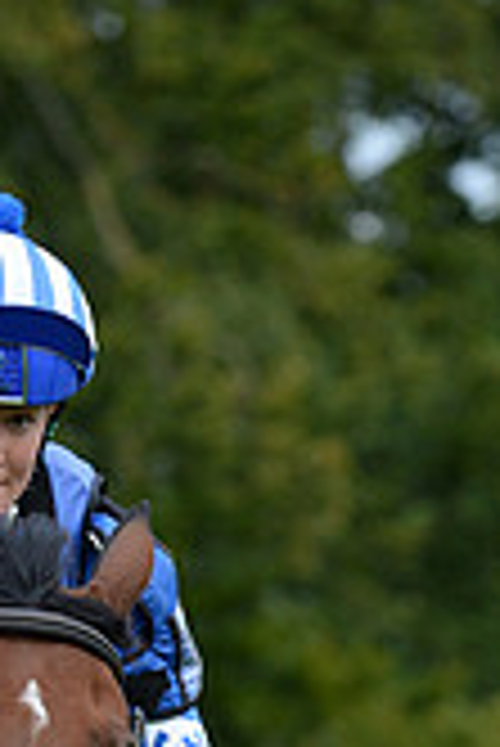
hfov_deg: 1.5
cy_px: 1264
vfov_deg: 2.3
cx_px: -81
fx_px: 18876
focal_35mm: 908
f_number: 7.1
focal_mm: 260
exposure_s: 1/1000
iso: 800
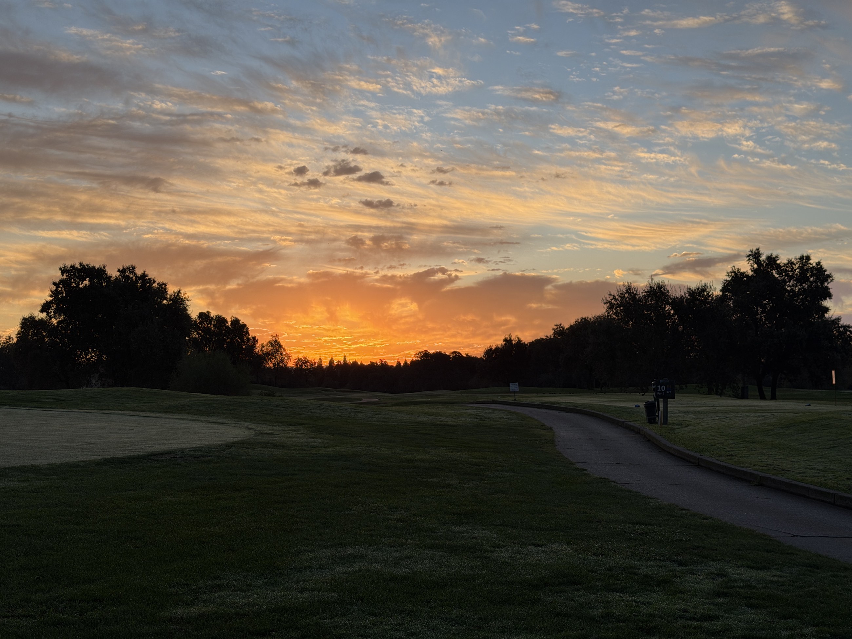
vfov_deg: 30.3
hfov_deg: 39.7
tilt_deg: +4.1
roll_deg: +0.9
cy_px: 320
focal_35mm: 48
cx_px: 426
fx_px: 1181
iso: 80
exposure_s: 1/1484
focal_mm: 6.76
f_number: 1.78
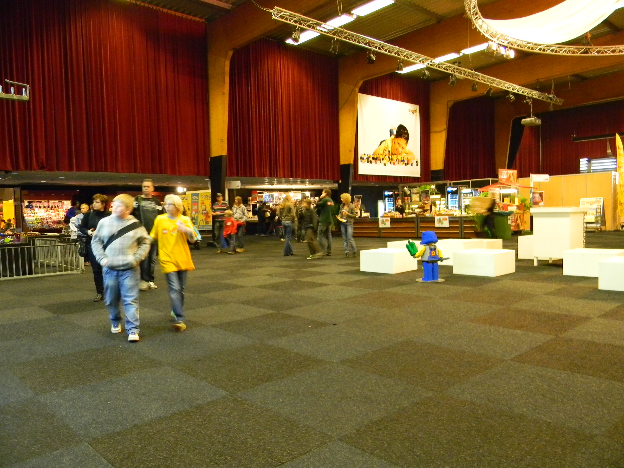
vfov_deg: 49.7
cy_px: 234
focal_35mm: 28
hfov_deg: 63.4
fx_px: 505
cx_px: 312
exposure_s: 1/9.3
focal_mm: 5
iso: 483
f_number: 3.5
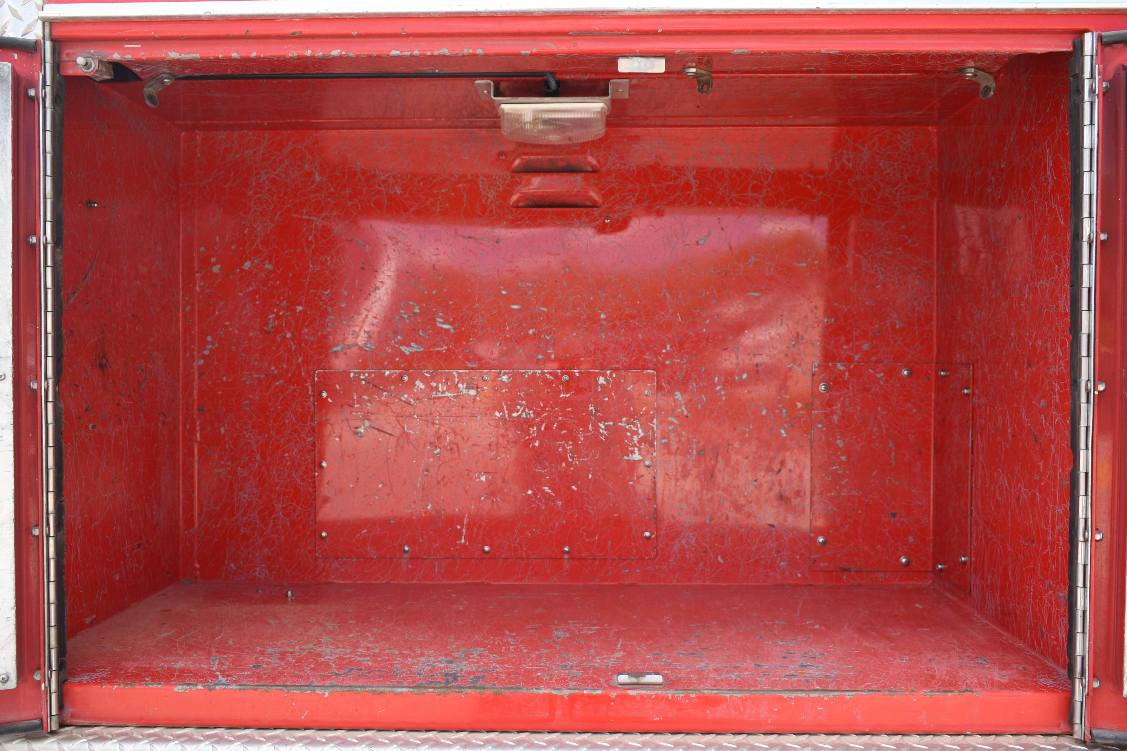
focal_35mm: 34
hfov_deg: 55.1
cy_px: 376
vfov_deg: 38.4
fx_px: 1080
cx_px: 564
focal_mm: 23
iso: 100
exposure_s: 1/125
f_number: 5.6
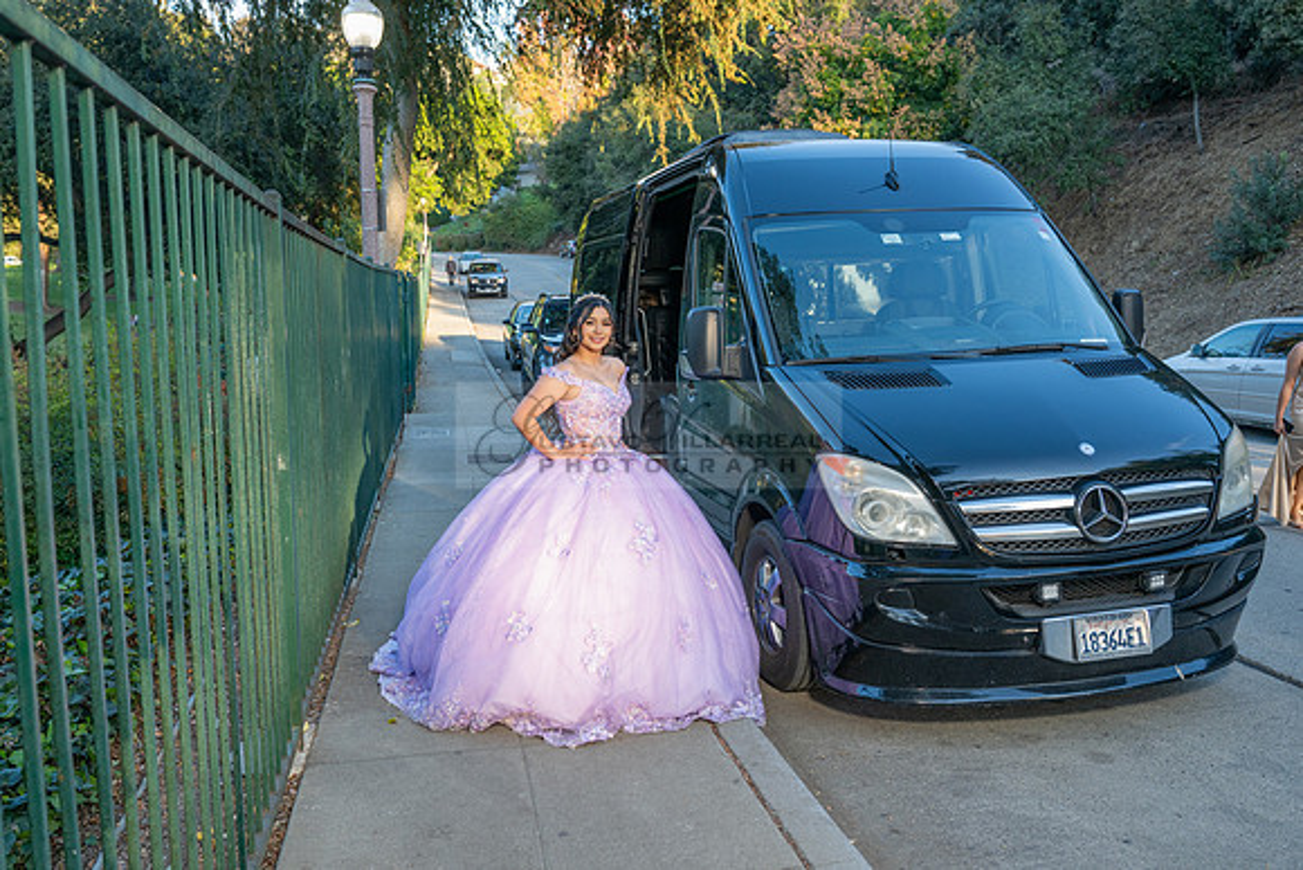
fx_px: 1050
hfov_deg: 63.6
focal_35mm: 29
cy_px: 435
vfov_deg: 45.0
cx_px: 652
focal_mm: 29
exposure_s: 1/200
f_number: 4.5
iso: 400
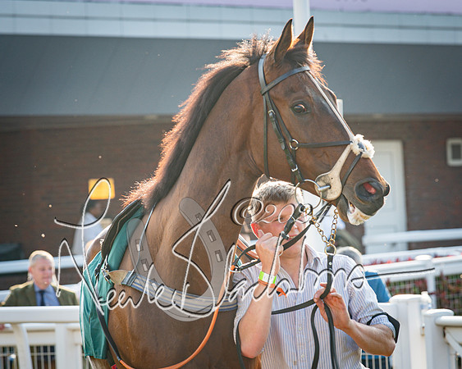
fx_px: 3129
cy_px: 184
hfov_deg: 8.4
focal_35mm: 229
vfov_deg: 6.8
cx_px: 226
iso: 200
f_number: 5
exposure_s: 1/400
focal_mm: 135
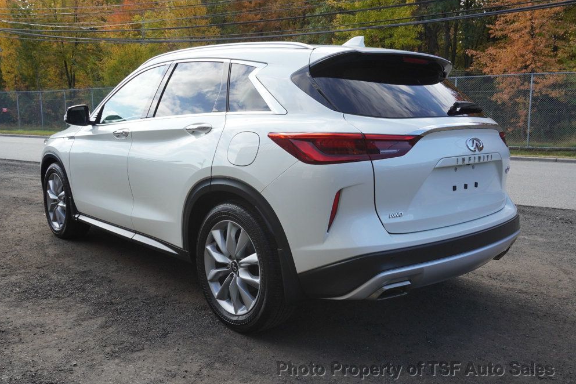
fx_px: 544
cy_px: 189
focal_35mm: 34
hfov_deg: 55.8
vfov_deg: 38.9
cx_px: 288
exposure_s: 1/250
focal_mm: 22
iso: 400
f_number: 9
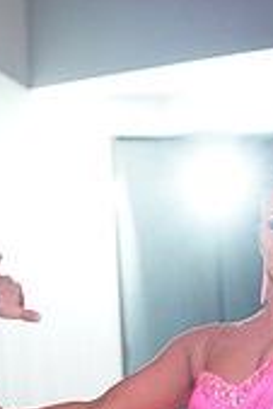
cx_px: 120
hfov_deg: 3.8
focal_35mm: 360
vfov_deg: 5.7
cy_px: 574
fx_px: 4086
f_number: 5
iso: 1600
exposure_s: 1/160
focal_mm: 105
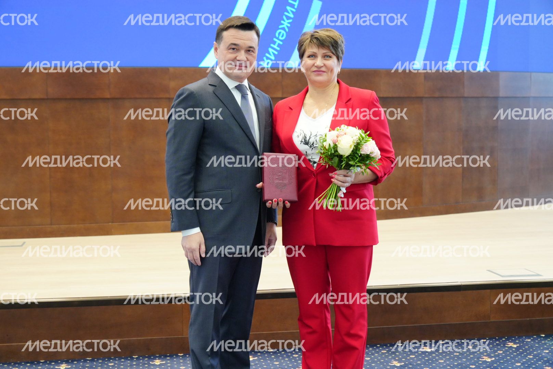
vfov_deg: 23.4
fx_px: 892
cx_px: 276
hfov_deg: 34.5
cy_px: 184
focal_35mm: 58
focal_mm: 58
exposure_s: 1/80
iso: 3200
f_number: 5
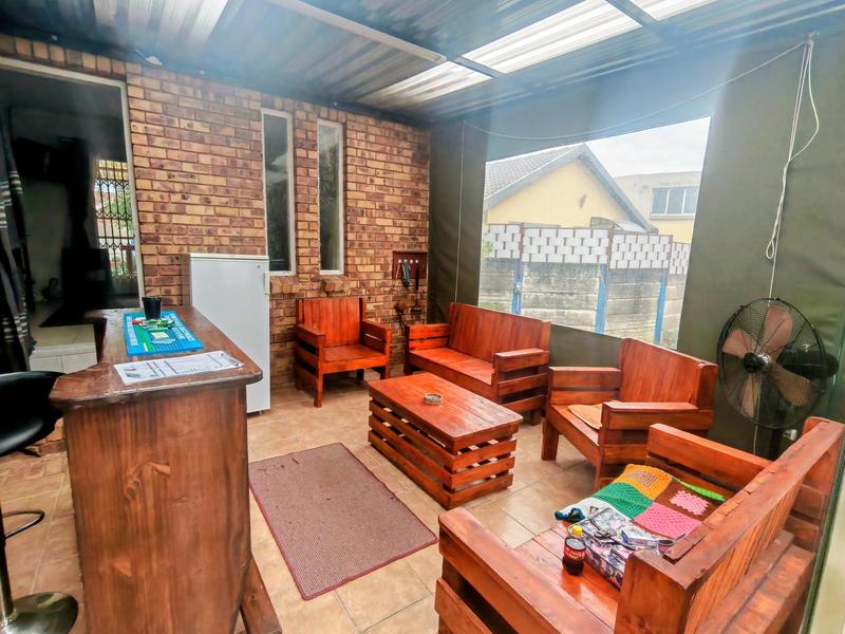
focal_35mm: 16
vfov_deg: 78.1
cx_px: 422
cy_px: 317
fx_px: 391
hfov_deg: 94.5
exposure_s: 1/159
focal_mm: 1.96
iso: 50
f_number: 2.2
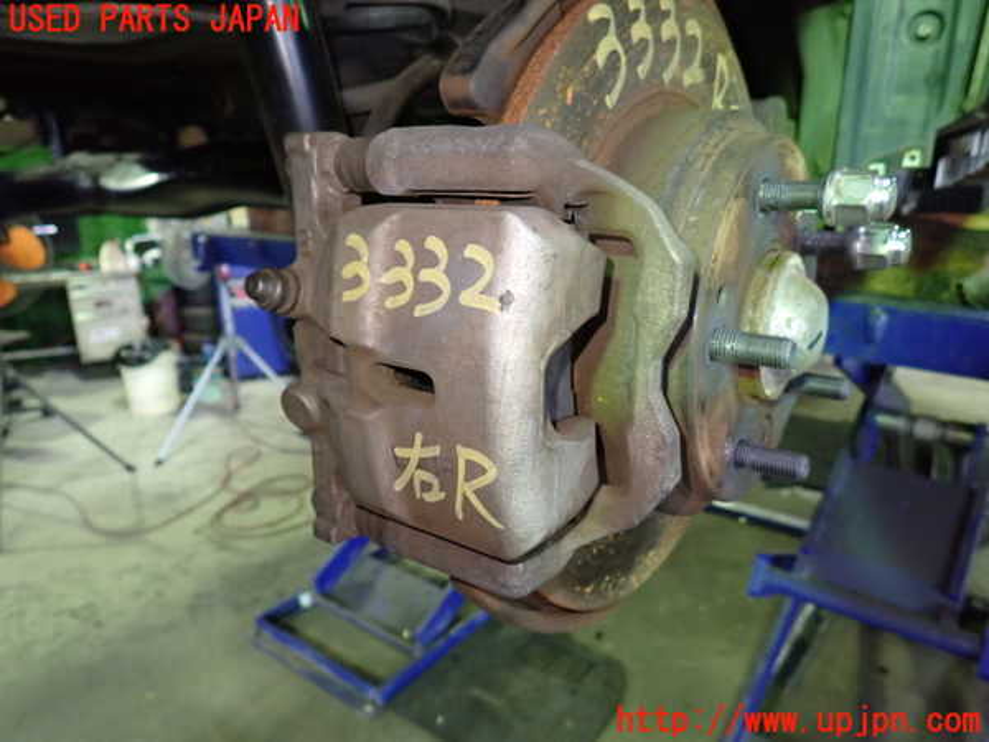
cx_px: 494
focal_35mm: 25
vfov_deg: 54.9
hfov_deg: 69.4
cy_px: 371
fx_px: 714
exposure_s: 1/30
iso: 500
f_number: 2
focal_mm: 4.5
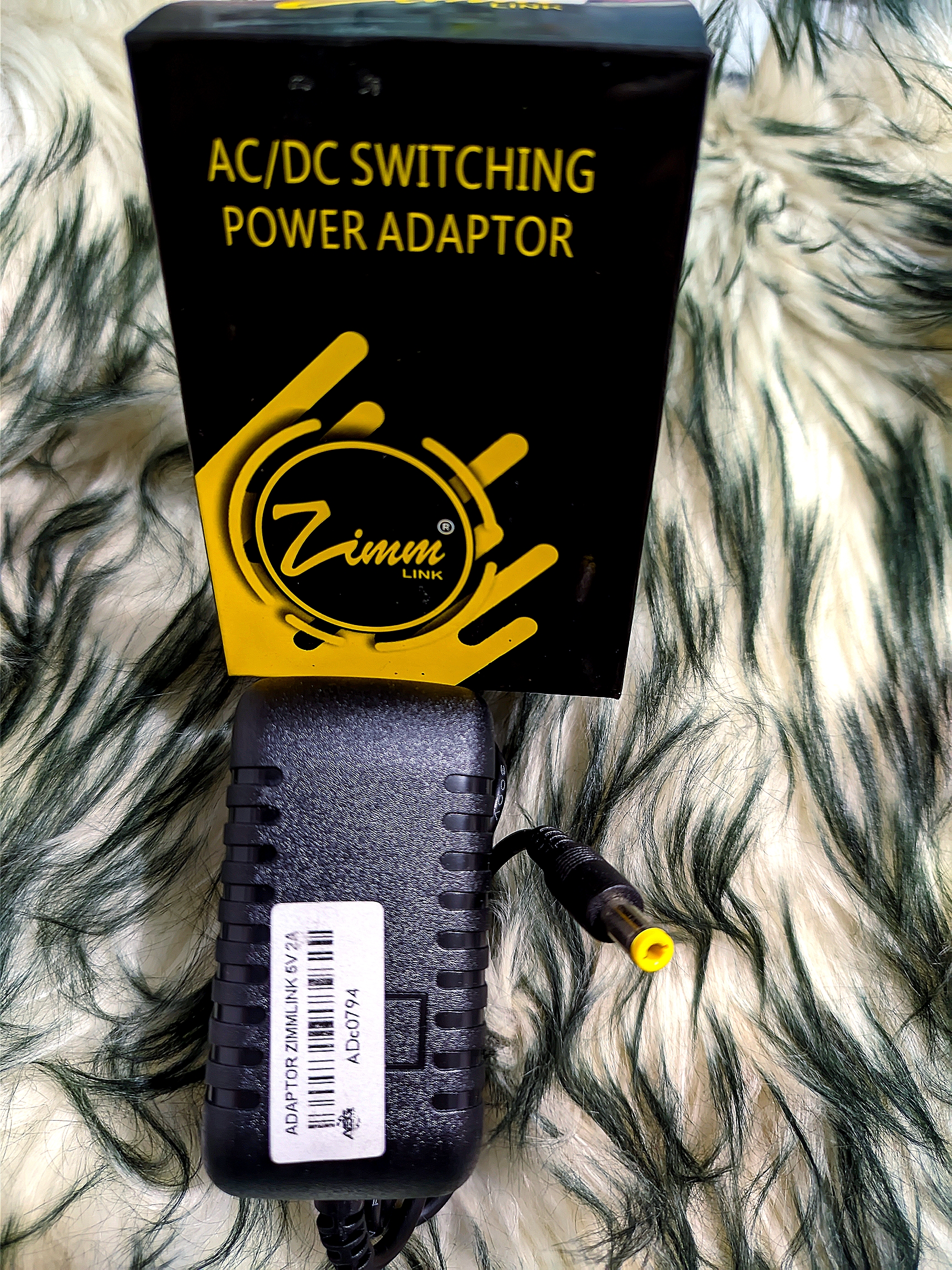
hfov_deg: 56.8
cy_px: 635
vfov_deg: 71.6
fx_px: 880
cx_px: 476
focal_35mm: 24
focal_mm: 5.31
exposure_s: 1/33.3
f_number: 1.7
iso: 411
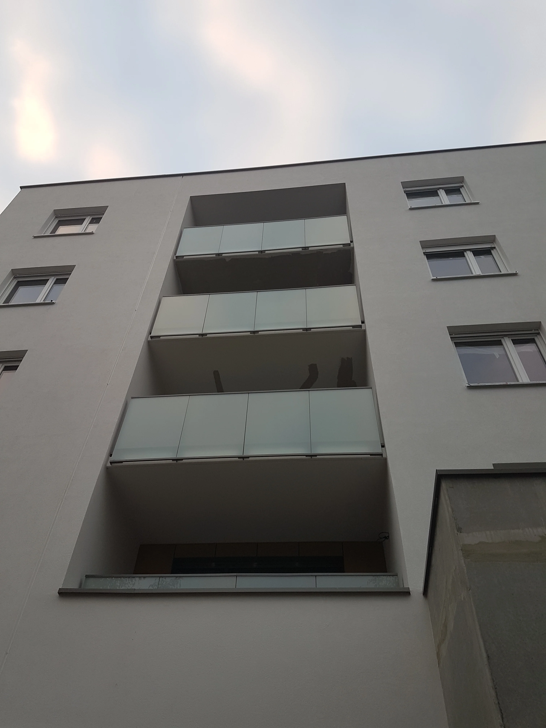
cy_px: 364
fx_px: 547
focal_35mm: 26
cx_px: 273
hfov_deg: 53.1
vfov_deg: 67.3
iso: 40
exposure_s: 1/161
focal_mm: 4.2
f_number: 1.7
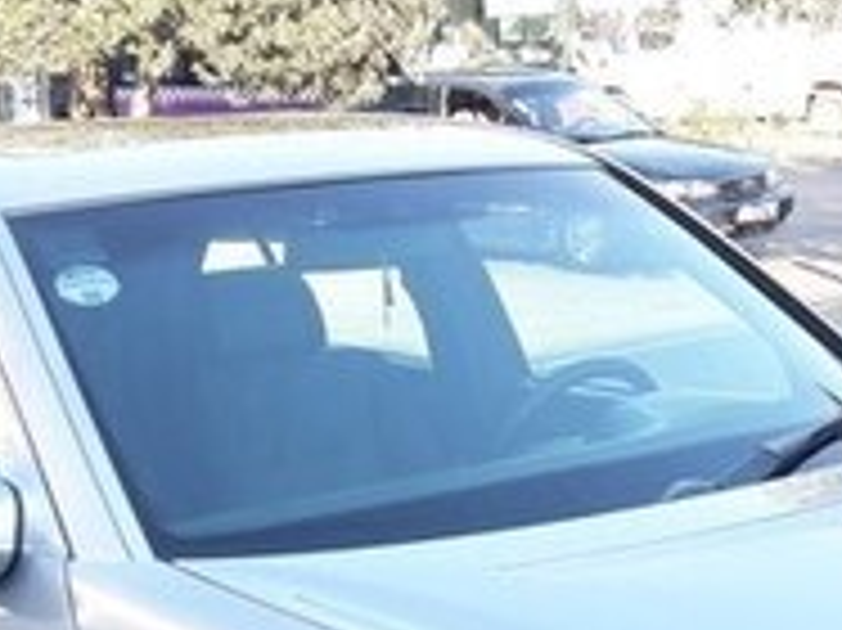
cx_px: 599
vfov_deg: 14.2
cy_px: 848
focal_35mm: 99
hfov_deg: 19.7
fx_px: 2407
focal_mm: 3.7
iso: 40
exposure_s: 1/181
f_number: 1.9
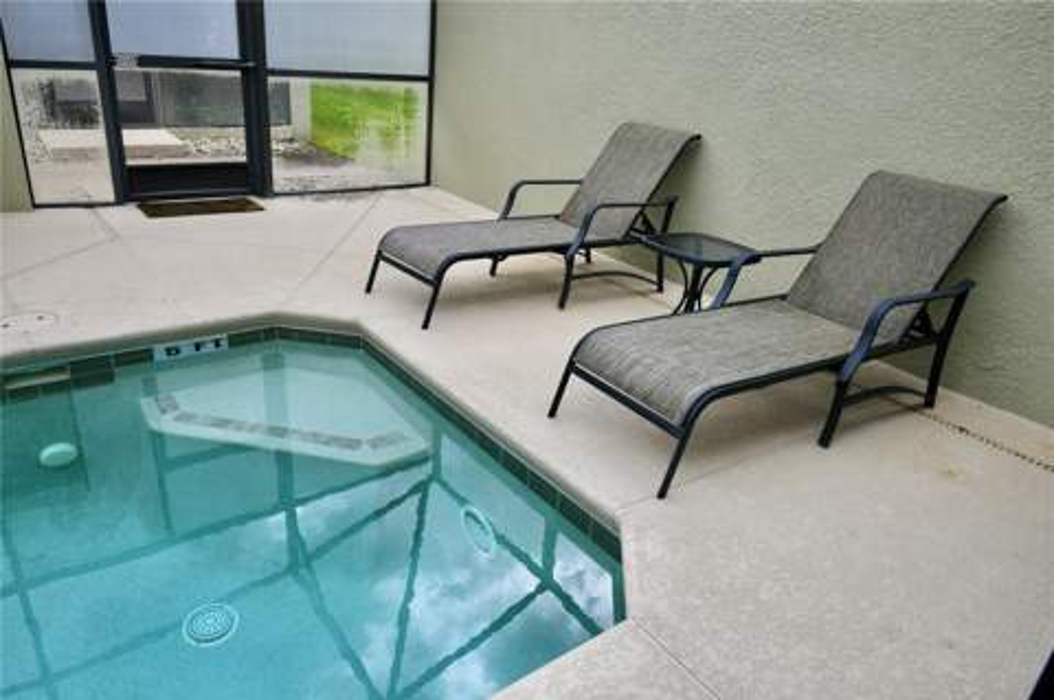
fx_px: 702
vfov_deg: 53.0
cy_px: 350
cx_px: 527
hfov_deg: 73.8
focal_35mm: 24
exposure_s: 1/160
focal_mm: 16
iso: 320
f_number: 8
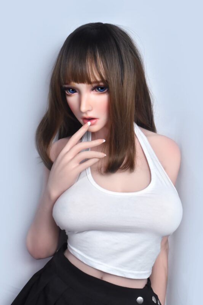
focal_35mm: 57
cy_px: 152
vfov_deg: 35.1
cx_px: 102
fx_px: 482
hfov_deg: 23.8
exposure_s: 1/80
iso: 1600
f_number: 8
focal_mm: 38
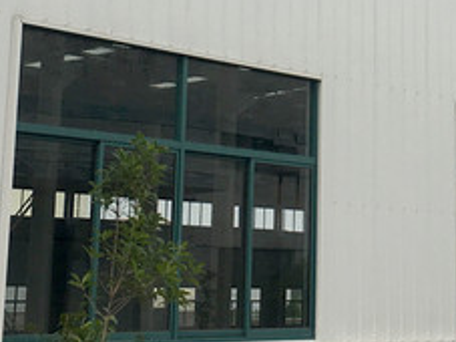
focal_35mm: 115
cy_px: -53
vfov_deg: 12.6
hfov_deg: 16.7
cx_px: 470
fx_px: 1514
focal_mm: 4.15
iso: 25
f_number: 2.2
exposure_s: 1/1374
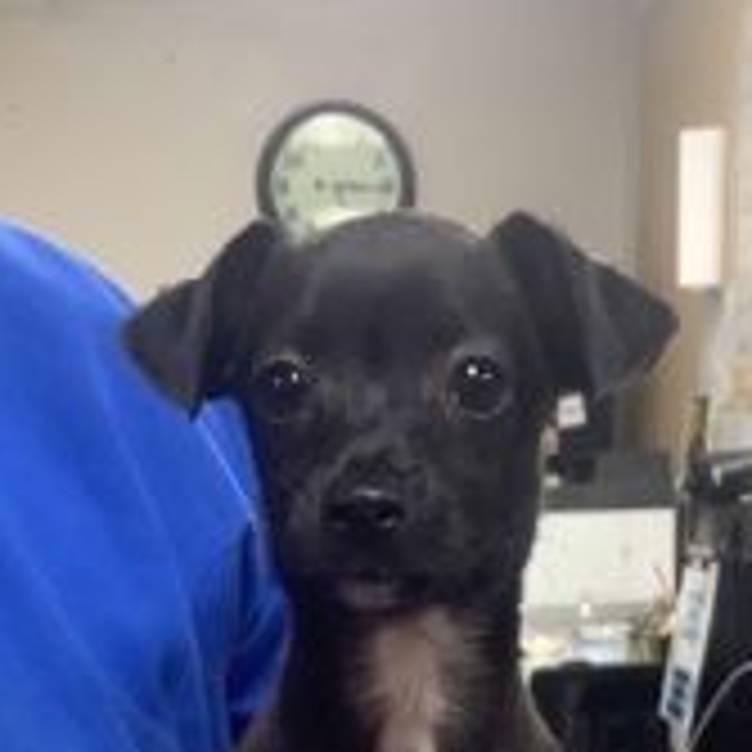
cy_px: 865
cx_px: 417
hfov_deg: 25.0
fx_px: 1696
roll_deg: -0.7
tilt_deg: -10.8
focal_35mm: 69
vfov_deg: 23.2
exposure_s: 1/50
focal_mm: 3.3
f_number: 2.4
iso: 125
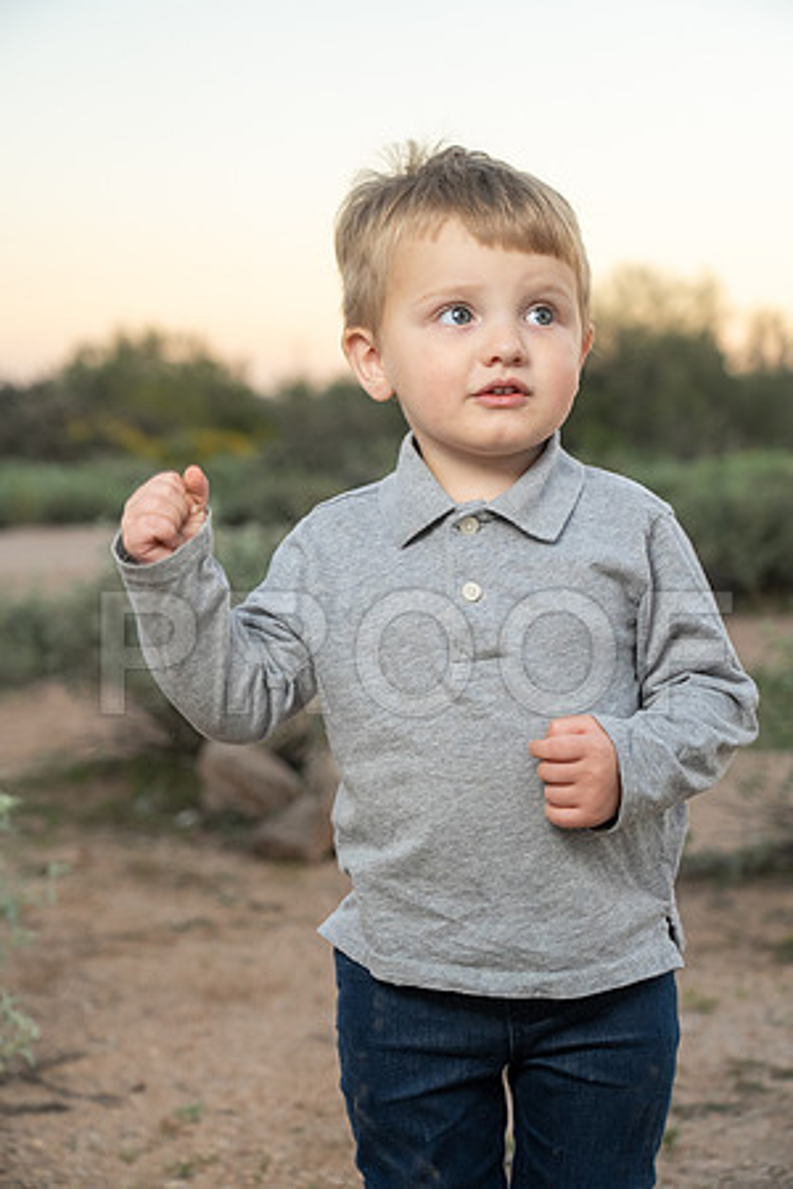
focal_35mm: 69
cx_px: 396
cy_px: 594
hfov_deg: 19.7
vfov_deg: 29.2
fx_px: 2280
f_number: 5
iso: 500
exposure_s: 1/125
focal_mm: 69
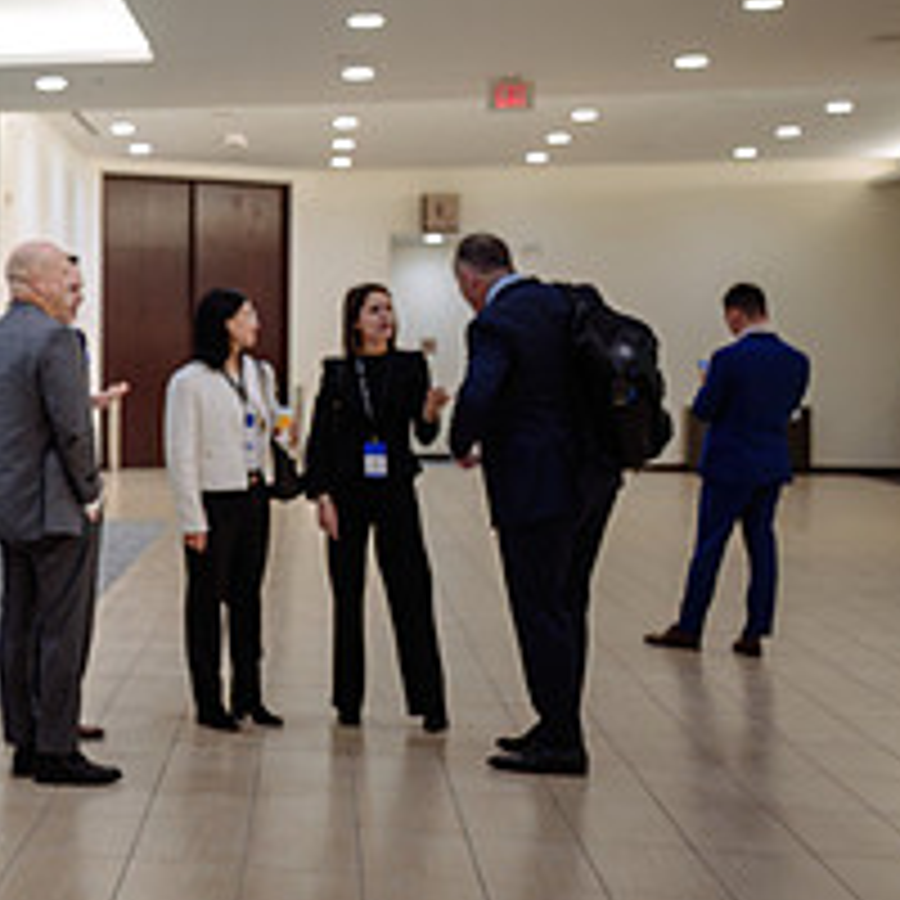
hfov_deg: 22.5
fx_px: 2030
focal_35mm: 69
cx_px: -255
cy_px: 434
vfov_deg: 25.0
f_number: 3.2
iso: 500
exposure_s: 1/60
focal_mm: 24
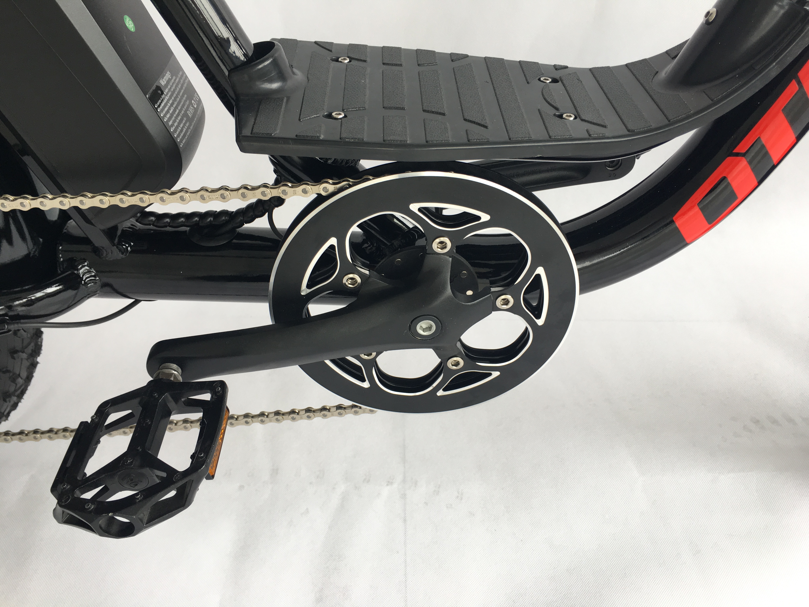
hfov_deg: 61.7
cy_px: 304
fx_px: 678
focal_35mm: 29
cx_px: 404
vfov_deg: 48.2
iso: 32
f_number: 2.2
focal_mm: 4.15
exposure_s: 1/100
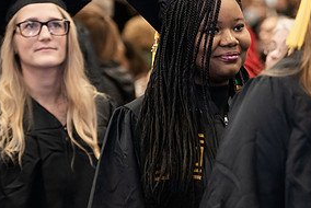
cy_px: 106
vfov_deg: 7.1
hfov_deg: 10.5
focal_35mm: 194
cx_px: 306
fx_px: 1678
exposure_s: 1/200
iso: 2000
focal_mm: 95
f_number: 3.2
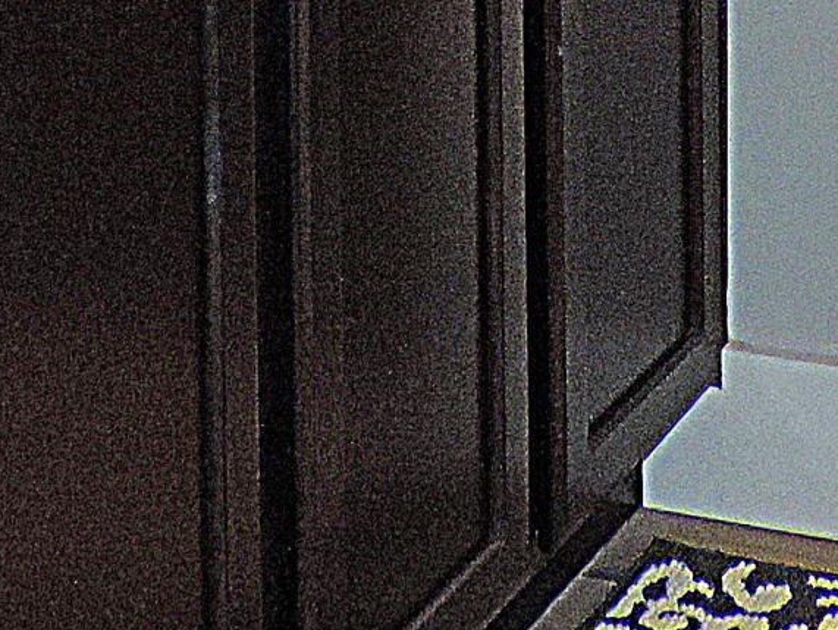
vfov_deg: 10.1
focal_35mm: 126
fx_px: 3052
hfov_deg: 15.6
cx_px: 506
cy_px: -933
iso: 280
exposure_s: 1/40
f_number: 3
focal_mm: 4.3
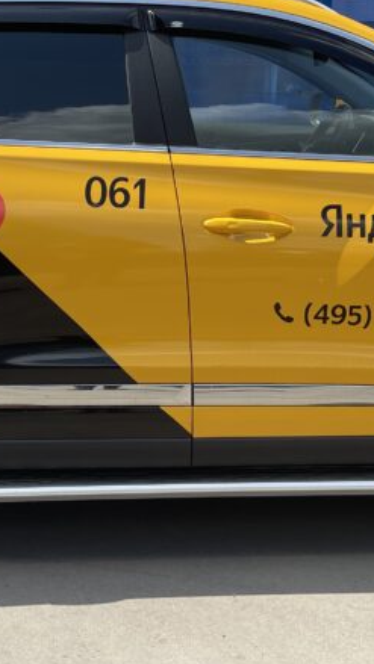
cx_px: 173
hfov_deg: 18.3
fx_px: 1163
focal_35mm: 66
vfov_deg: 31.6
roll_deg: -0.3
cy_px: 212
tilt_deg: -10.0
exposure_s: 1/1852
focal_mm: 5.1
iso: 32
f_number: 1.6
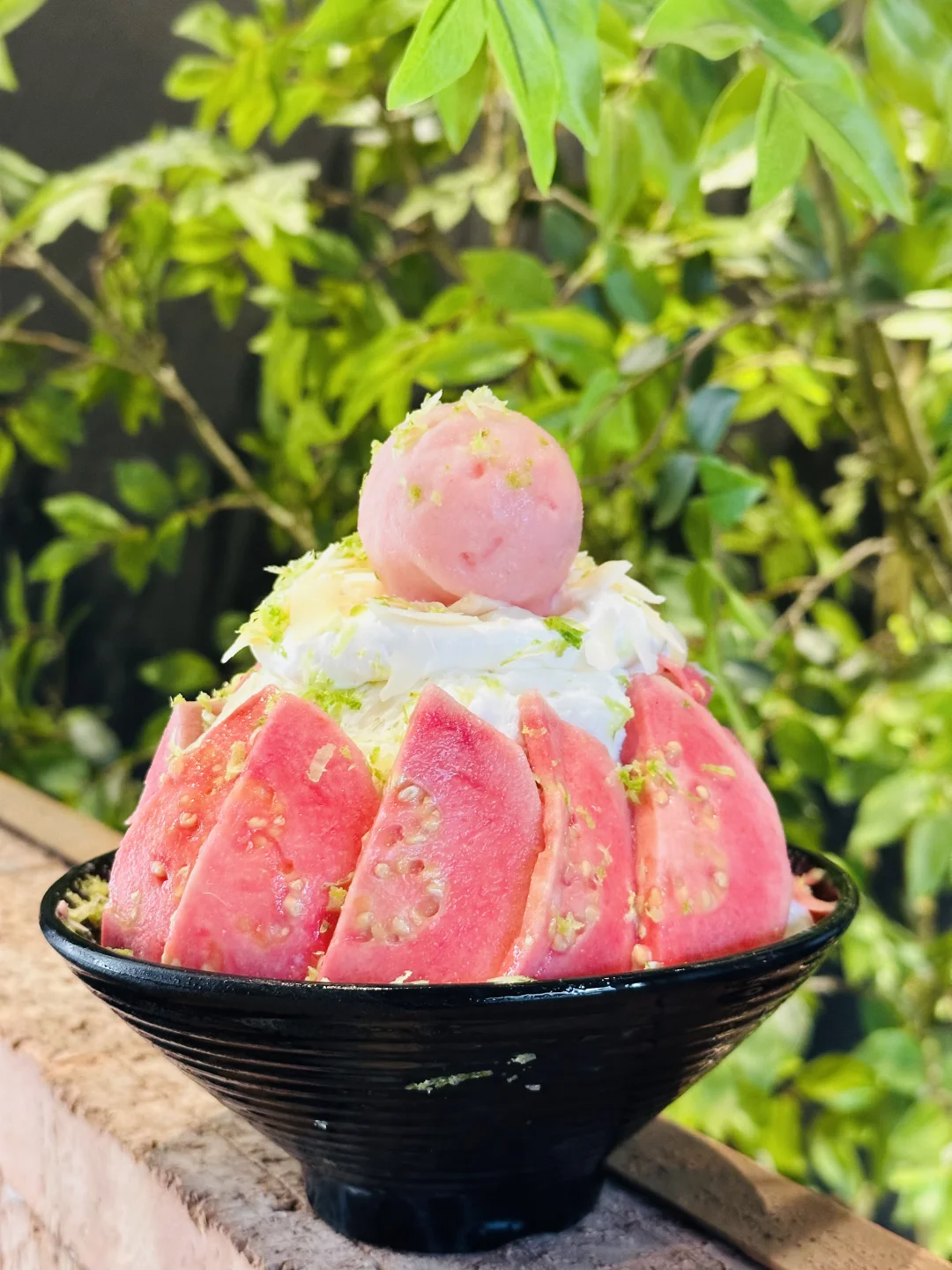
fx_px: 1760
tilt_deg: -4.5
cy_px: 635
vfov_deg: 39.7
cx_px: 476
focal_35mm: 48
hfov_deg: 30.3
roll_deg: +0.2
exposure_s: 1/58
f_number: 1.78
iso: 200
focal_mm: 6.86
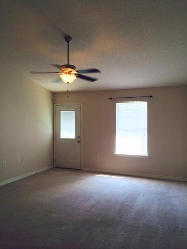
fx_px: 216
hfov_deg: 46.8
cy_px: 124
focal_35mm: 30
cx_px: 94
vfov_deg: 60.0
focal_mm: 4.12
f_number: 2.2
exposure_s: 1/50
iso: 40
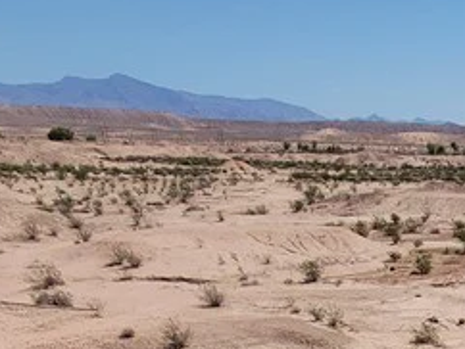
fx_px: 740
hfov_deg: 30.3
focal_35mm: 55
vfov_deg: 20.3
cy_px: 600
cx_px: 540
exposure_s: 1/2882
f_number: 2.2
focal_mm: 2.2
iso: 50
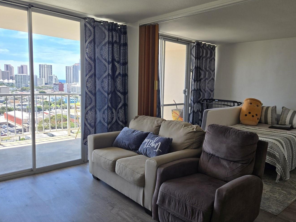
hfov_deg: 62.8
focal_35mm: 28
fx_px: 239
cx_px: 179
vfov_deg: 49.8
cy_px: 108
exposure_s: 1/754
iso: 80
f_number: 1.8
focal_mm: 5.4
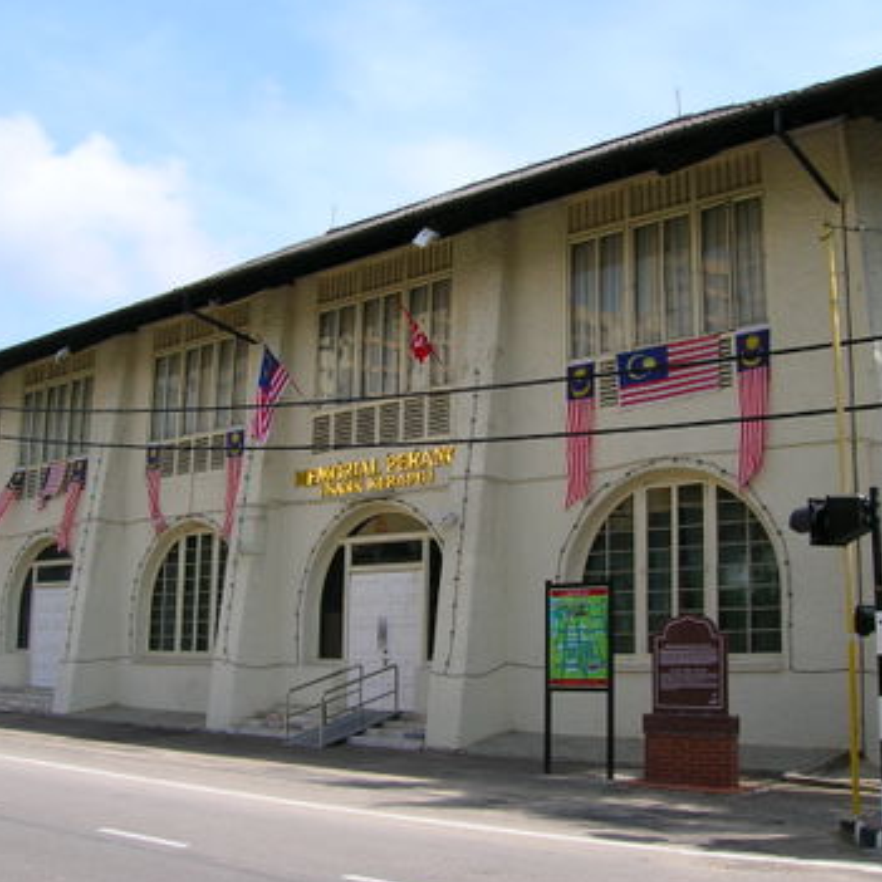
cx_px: 467
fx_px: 1182
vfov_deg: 40.9
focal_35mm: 41
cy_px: 441
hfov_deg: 40.9
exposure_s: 1/324
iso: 50
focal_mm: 5.7
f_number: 4.9
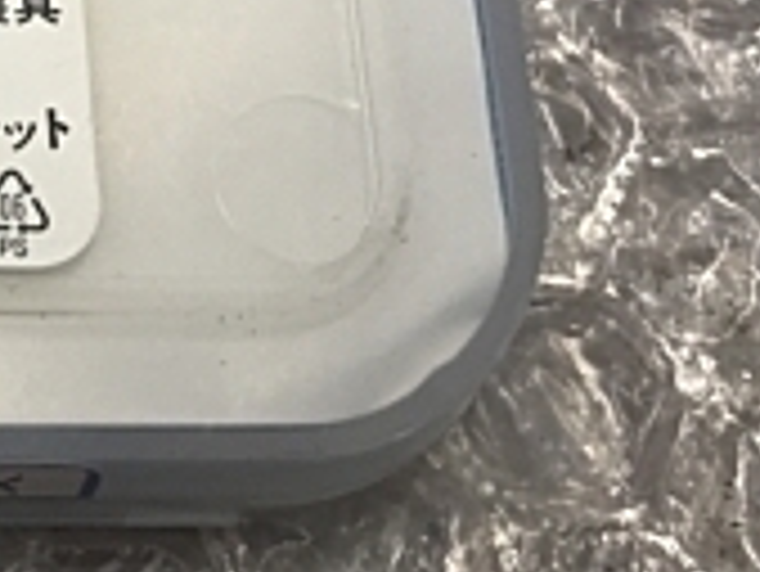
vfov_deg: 13.5
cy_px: -176
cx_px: -274
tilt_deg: -63.6
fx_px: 2329
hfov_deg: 17.2
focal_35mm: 106
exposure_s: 1/60
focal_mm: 3.99
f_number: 1.8
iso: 20
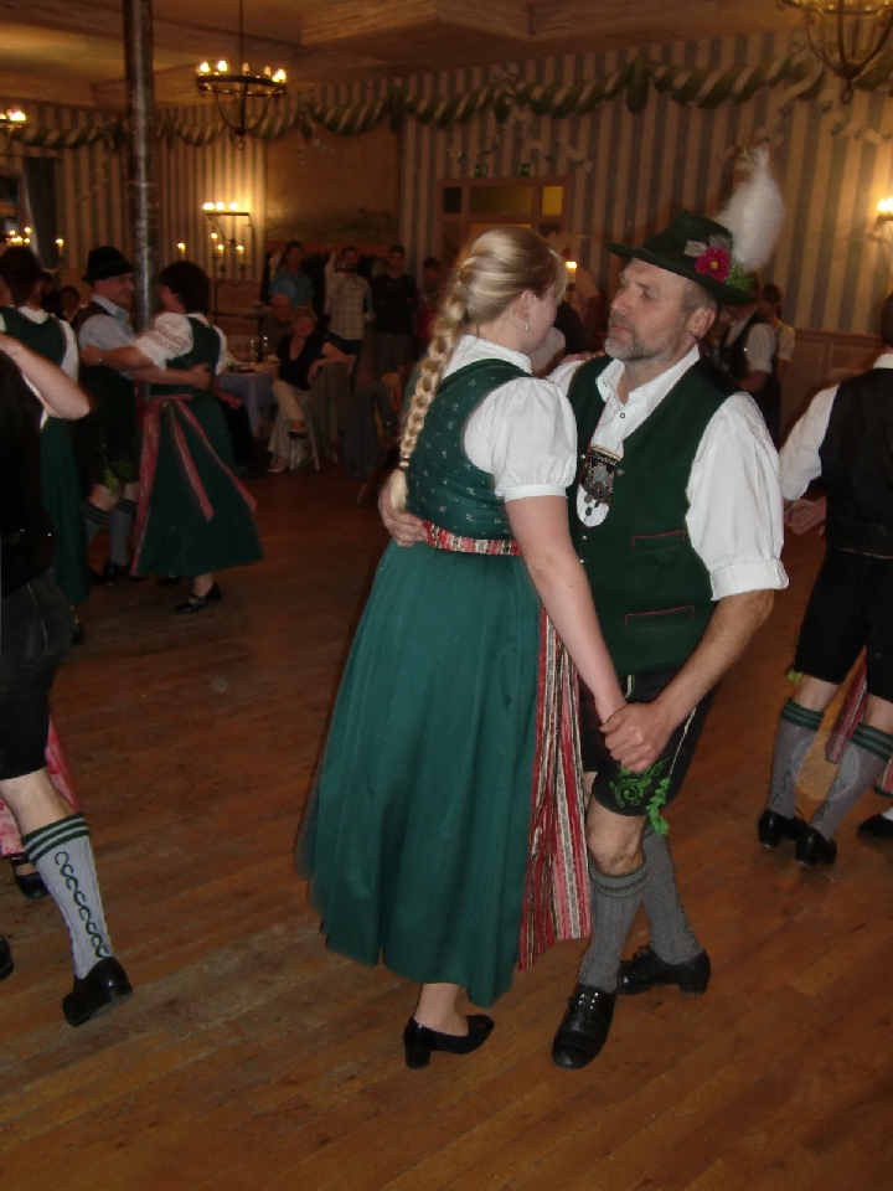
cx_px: 446
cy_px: 596
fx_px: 1135
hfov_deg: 42.9
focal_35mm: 33
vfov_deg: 55.4
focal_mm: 5.8
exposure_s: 1/20
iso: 125
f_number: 2.7
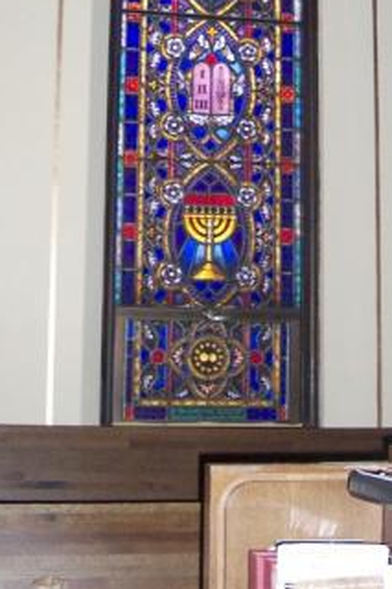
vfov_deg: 26.2
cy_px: 127
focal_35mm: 76
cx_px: 178
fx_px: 1243
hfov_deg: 17.9
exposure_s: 1/30
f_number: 2.8
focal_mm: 8
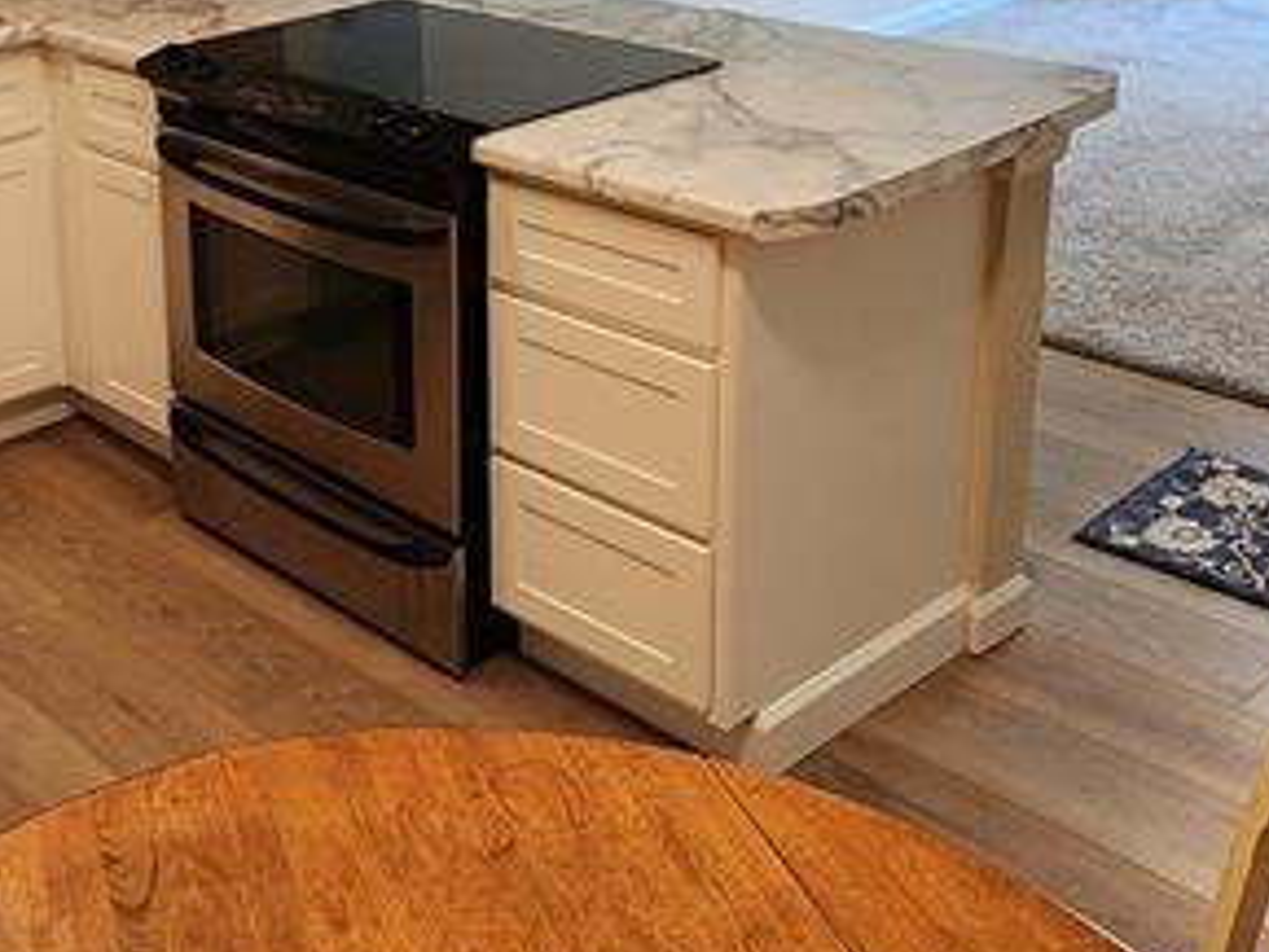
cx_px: 202
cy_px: 97
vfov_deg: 30.2
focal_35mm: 46
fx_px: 1687
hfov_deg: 39.1
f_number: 2.2
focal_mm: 2.2
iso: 160
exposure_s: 1/60
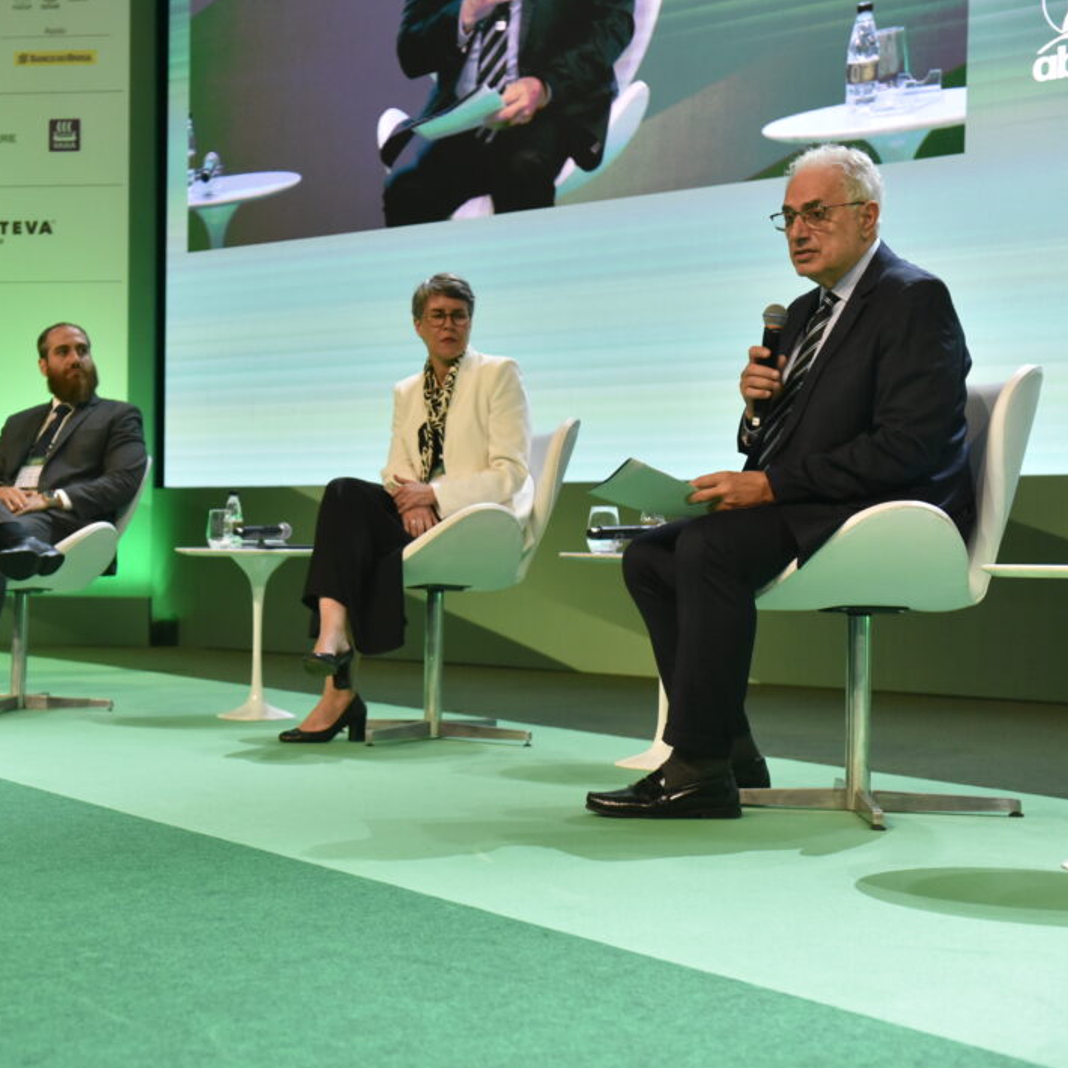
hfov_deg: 27.4
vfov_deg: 27.7
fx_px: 2164
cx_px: 296
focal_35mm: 62
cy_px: 537
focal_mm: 48
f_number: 4
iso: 3200
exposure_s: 1/200
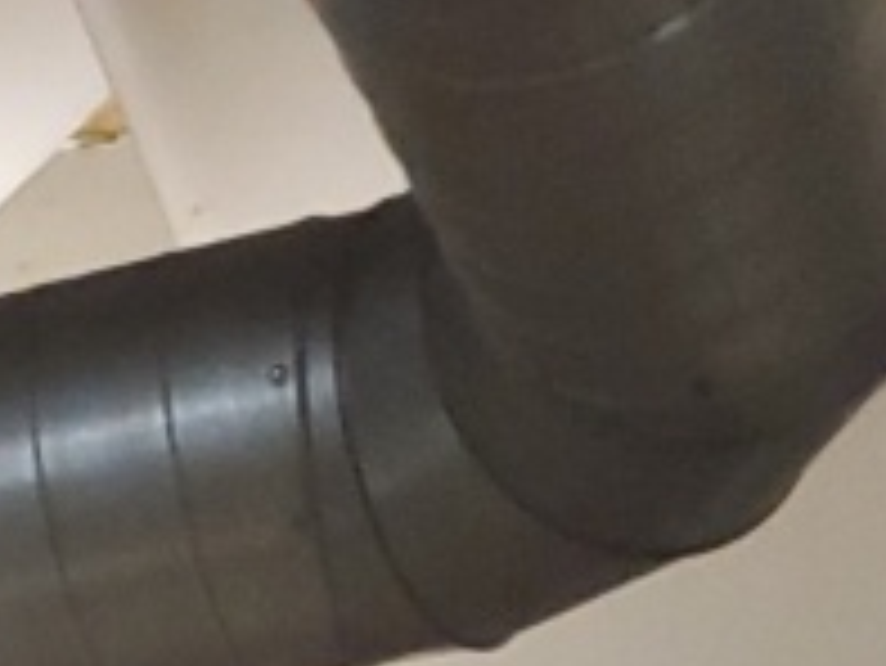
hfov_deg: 9.5
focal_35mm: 190
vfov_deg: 6.6
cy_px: 2426
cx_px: -1066
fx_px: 4866
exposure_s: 1/50
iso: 304
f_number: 1.5
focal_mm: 4.3
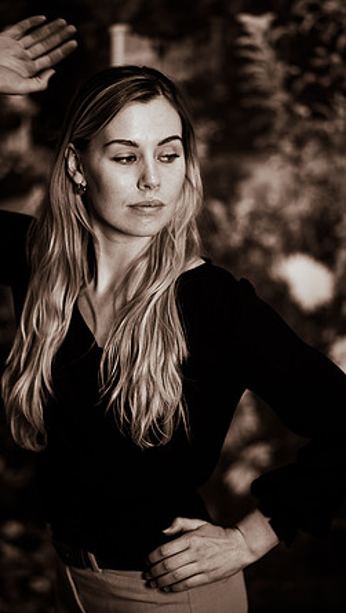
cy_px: 309
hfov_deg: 10.9
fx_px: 1807
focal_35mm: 111
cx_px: 170
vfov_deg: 19.3
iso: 100
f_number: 2
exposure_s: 1/250
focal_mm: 105
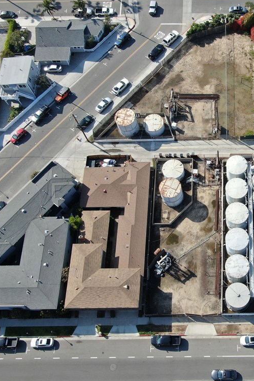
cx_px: 229
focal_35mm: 44
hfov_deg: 29.3
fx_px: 466
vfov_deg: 44.5
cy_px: 189
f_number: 3.1
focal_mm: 5.33
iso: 100
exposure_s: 1/800
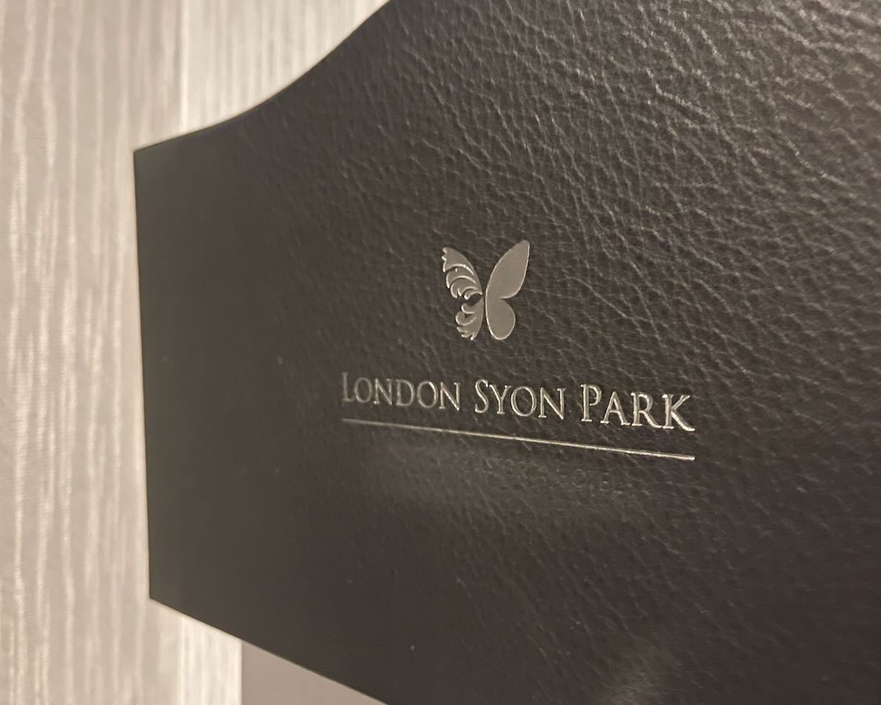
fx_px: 730
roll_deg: -0.6
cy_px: 354
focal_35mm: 28
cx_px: 466
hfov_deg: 62.2
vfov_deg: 51.5
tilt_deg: -1.5
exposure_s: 1/14
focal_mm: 5.1
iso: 1000
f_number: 1.6
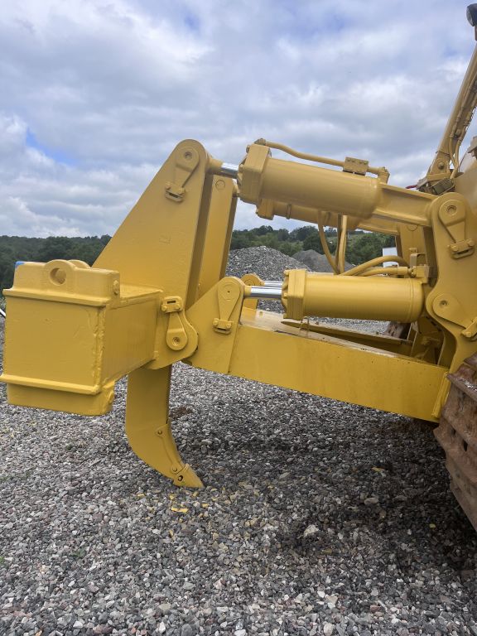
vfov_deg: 67.3
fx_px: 478
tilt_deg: -4.5
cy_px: 318
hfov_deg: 53.1
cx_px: 238
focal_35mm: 26
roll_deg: +2.2
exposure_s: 1/3215
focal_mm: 5.1
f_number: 1.6
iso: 50
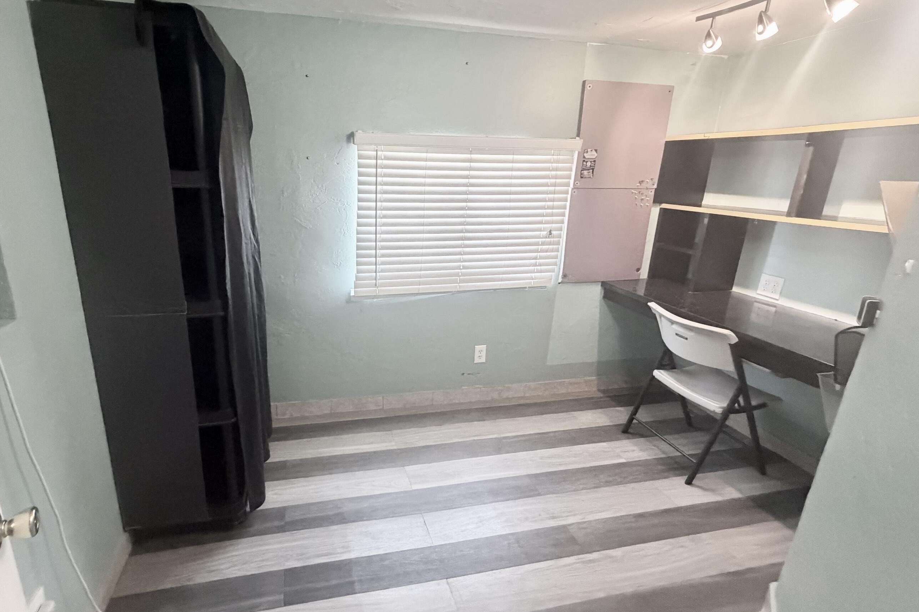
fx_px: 434
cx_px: 390
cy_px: 293
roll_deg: -0.2
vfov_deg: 70.4
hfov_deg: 92.6
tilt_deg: -15.0
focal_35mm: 17
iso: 640
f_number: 2.2
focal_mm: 2.22
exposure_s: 1/60
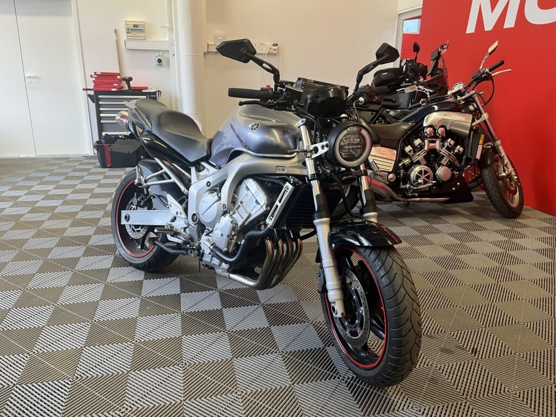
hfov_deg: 67.3
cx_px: 278
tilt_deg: -17.8
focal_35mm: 26
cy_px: 208
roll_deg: -0.7
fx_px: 418
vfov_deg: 53.1
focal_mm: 5.1
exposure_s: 1/50
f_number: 1.6
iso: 80
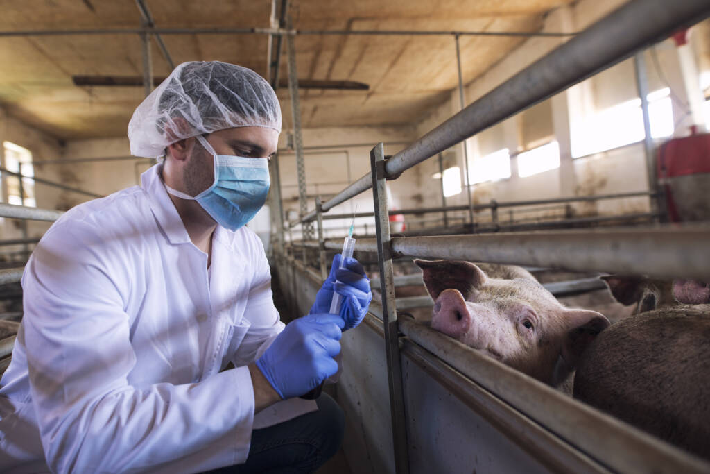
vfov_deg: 61.9
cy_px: 237
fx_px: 394
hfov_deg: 84.0
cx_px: 355
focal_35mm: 20
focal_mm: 20
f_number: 2.2
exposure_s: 1/160
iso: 640
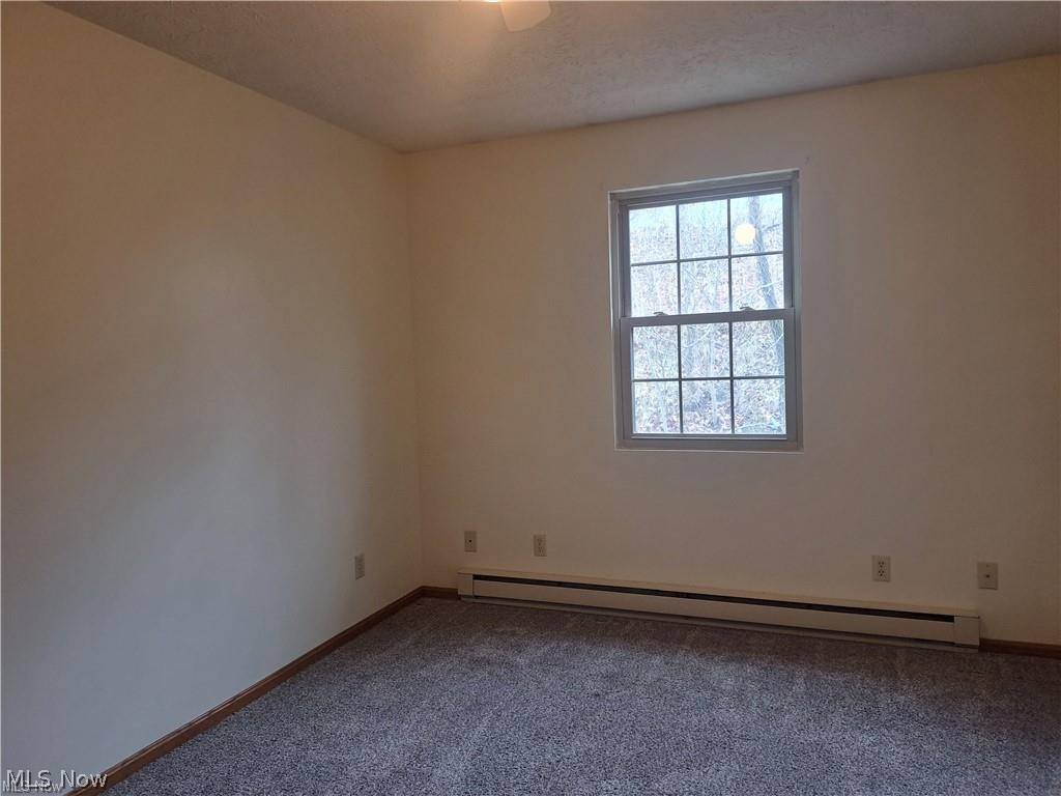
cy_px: 398
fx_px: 736
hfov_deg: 71.6
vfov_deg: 56.8
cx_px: 530
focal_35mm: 24
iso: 125
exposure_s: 1/60
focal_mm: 5.23
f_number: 1.8
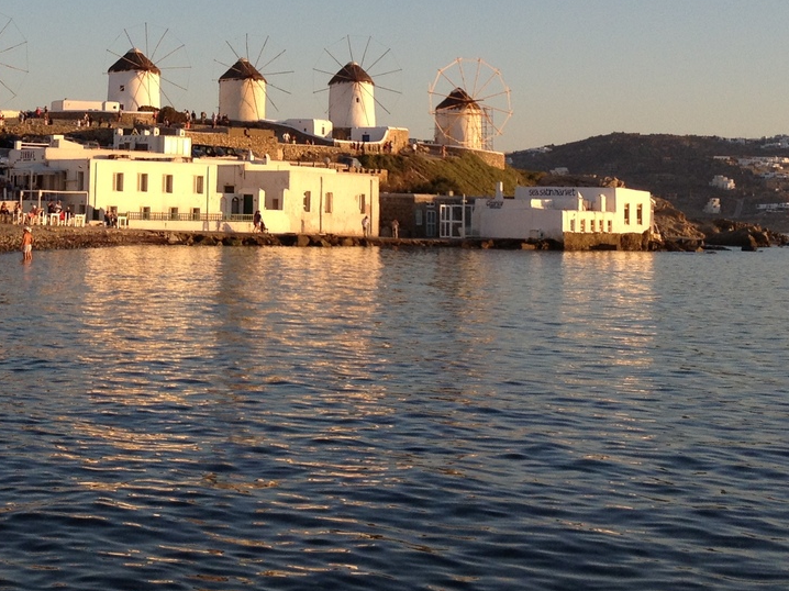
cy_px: 49
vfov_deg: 18.5
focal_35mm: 78
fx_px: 1777
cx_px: 181
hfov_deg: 24.7
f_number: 2.4
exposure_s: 1/699
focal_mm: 4.28
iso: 50
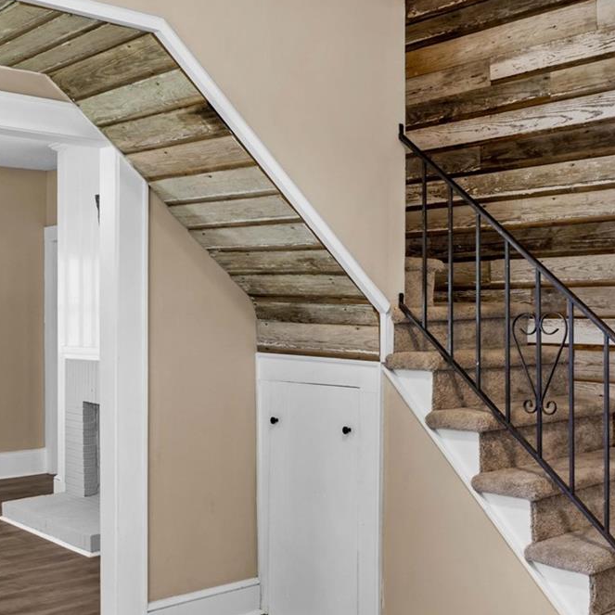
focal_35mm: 42
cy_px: 314
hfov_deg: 39.8
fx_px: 844
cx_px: 379
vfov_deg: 40.0
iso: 100
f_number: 8
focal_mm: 16
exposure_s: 1/1.25
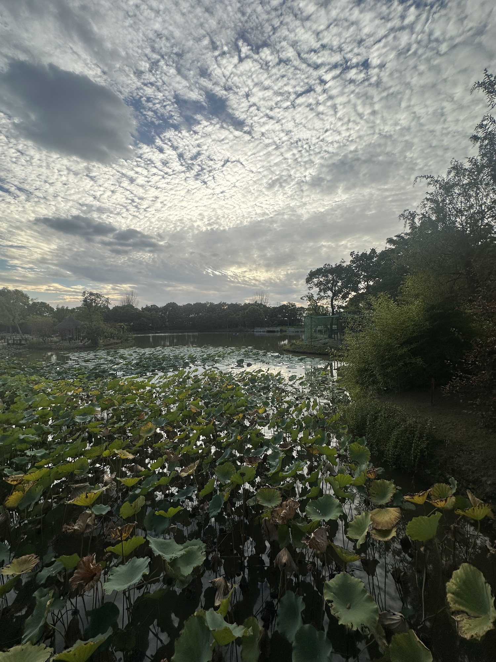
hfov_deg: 85.7
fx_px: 267
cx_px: 248
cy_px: 331
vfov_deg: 102.1
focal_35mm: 14
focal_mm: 2.22
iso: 50
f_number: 2.2
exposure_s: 1/1715
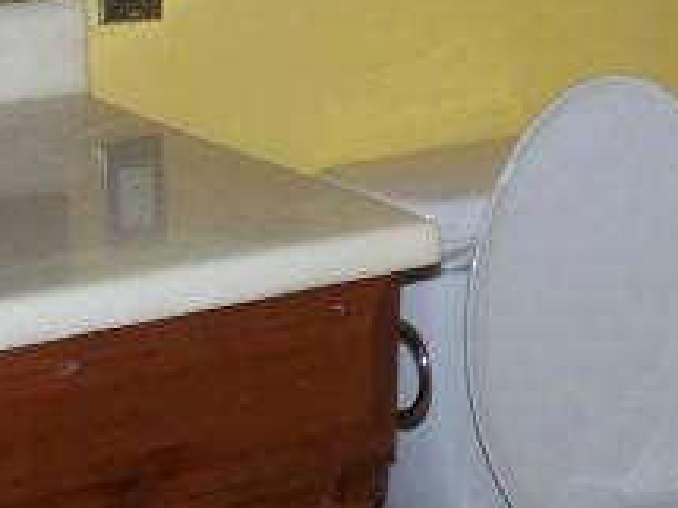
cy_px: 164
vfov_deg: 13.1
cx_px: 542
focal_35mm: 113
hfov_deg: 17.3
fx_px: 2212
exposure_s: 1/30
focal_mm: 6.3
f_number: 2.8
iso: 200
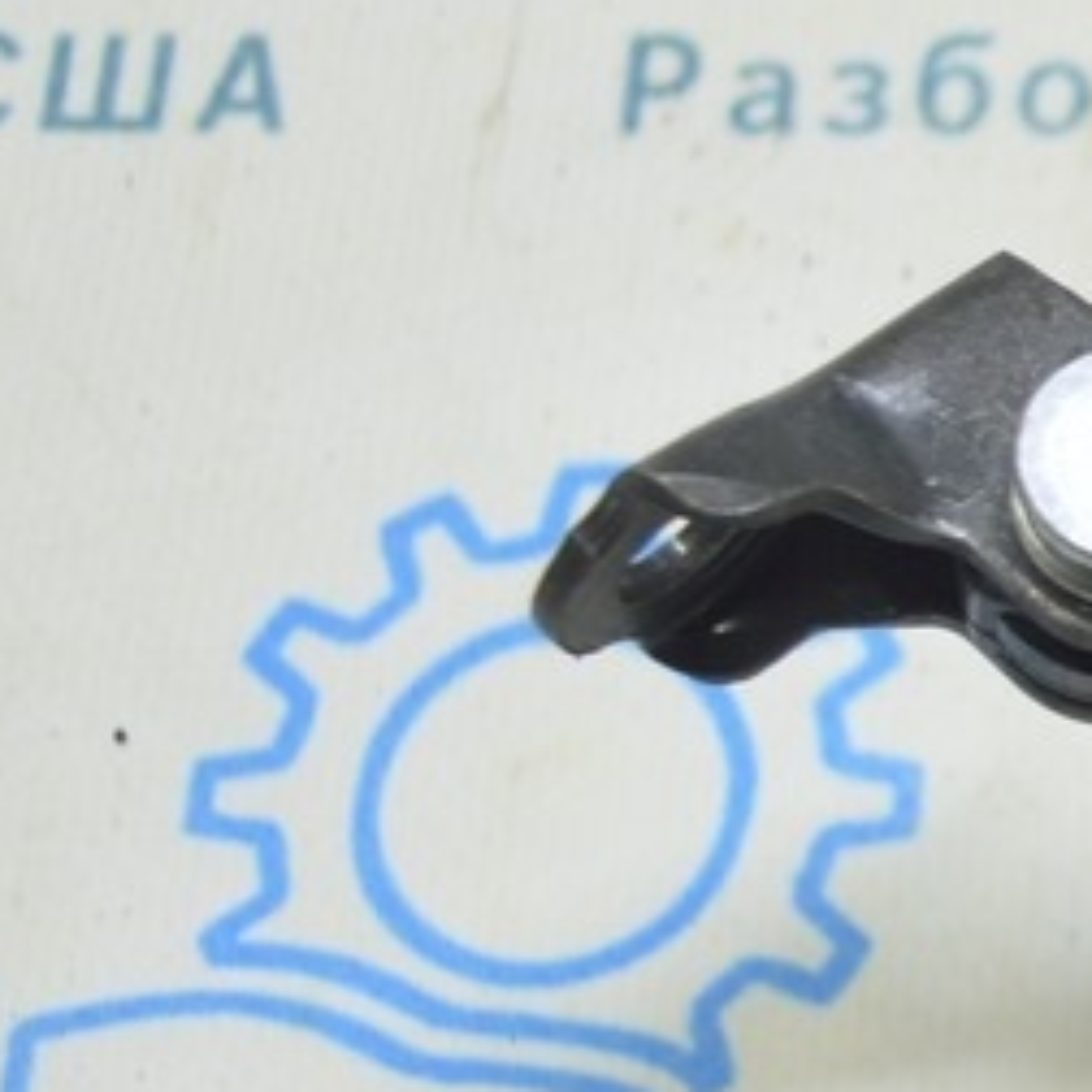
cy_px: 730
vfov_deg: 9.9
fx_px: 6282
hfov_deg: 9.3
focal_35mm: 176
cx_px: 2180
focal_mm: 34
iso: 400
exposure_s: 1/20
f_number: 5.6
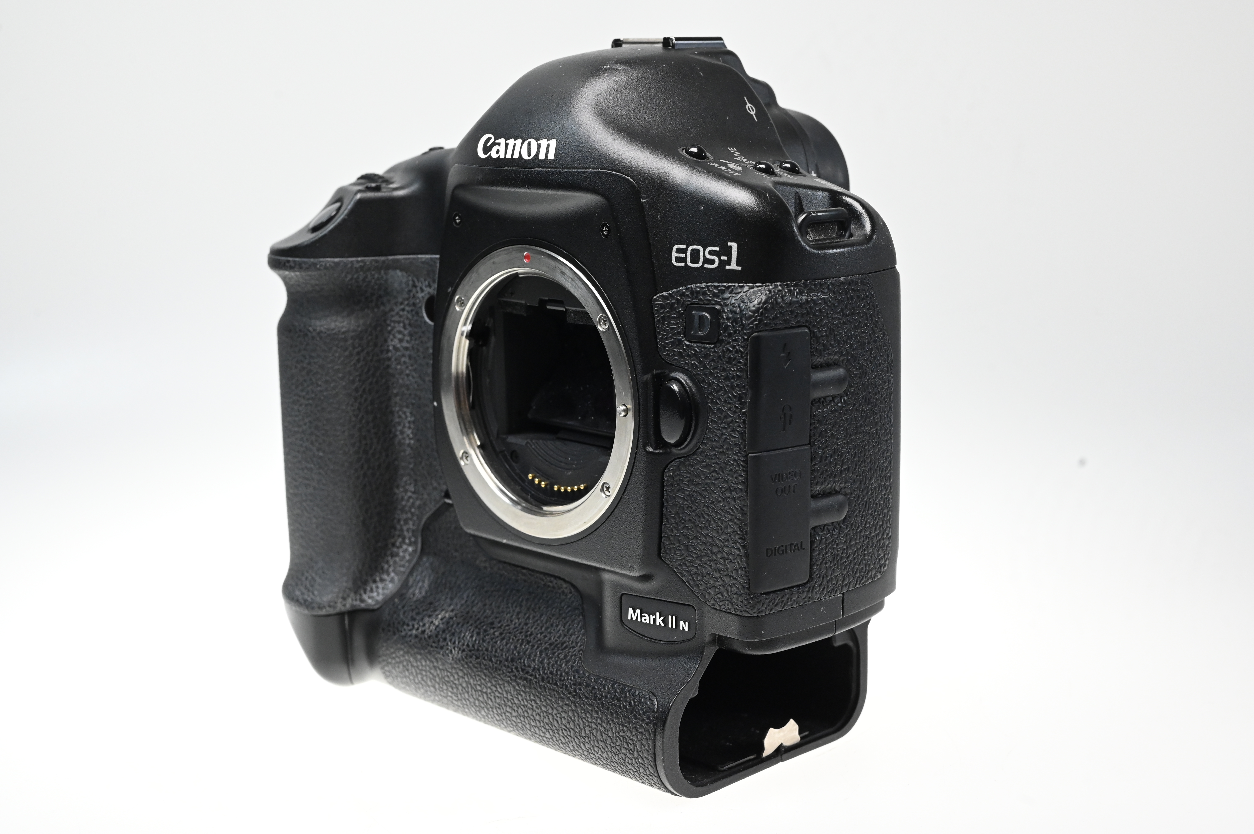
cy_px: 417
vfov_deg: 27.0
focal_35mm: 50
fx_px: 1740
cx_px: 627
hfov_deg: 39.6
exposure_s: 1/160
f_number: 11
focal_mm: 50
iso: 3200
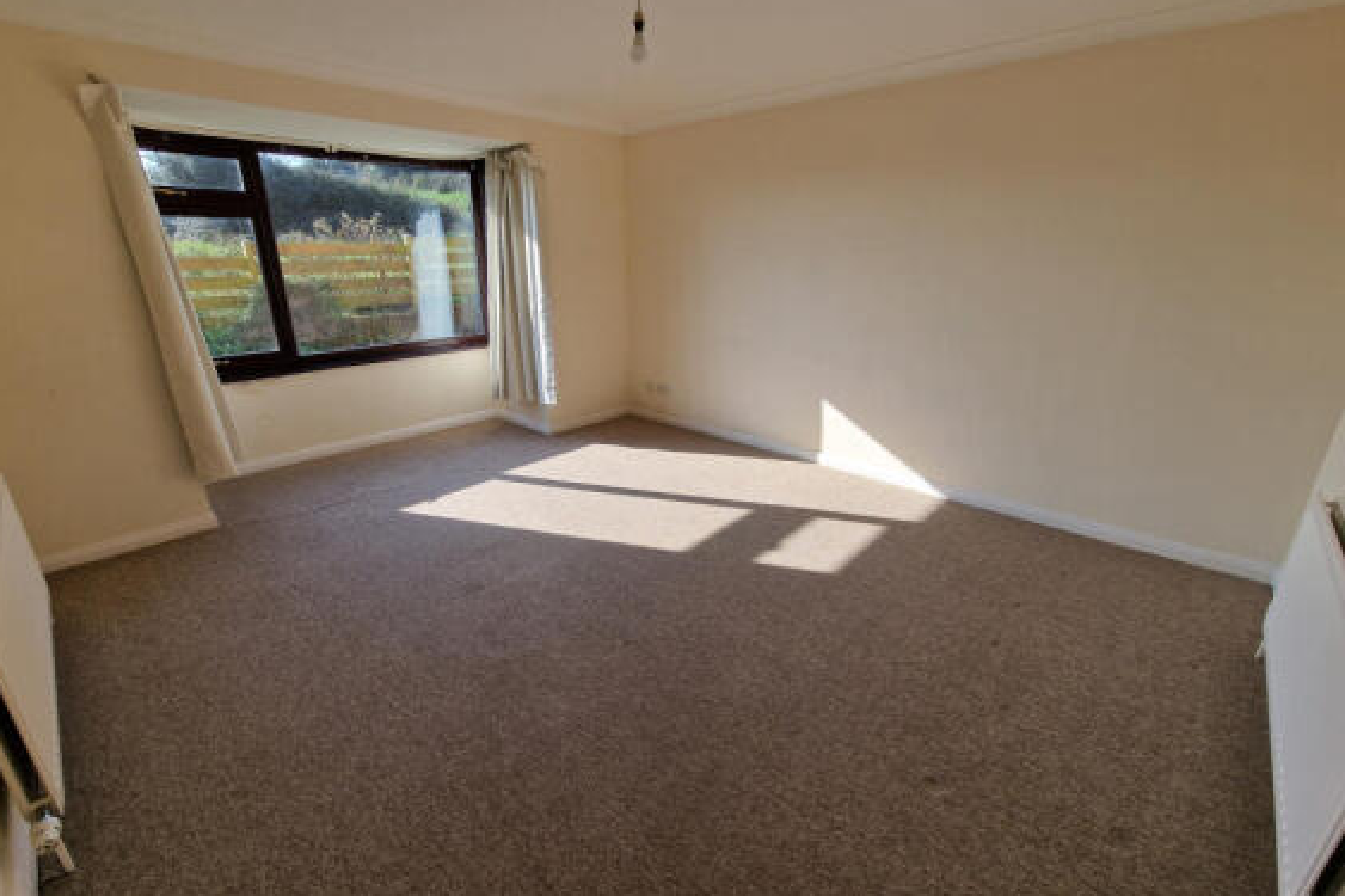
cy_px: 453
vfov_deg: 81.2
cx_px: 665
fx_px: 523
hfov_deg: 104.3
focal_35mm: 14
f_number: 2.2
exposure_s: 1/469
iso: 50
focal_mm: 2.2
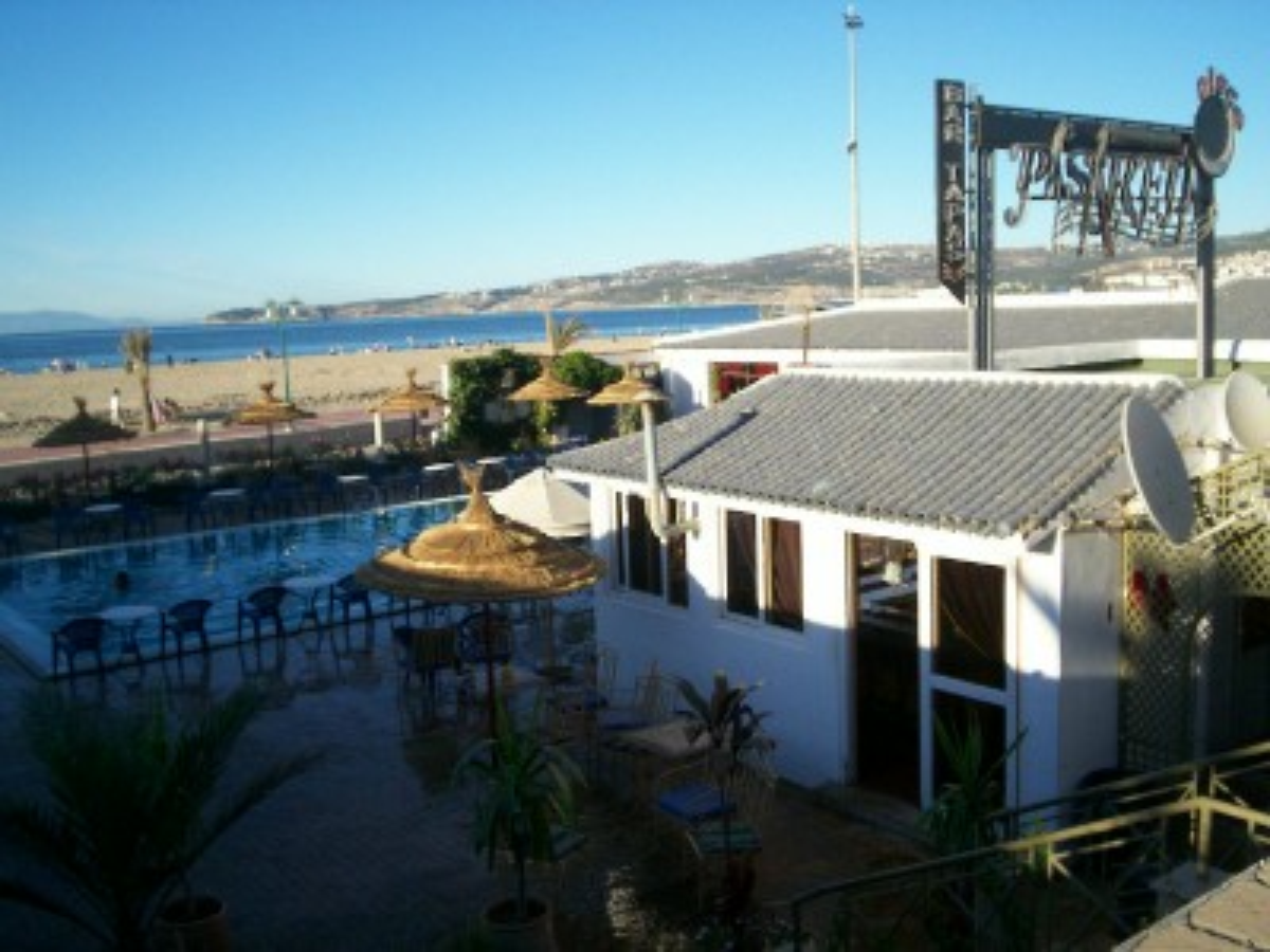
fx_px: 1321
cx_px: 635
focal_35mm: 36
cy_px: 476
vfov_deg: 39.7
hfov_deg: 51.4
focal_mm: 5.9
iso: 100
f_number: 4.5
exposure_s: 1/409
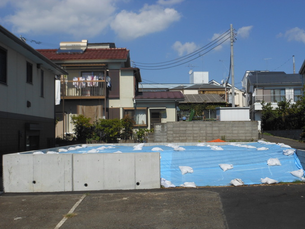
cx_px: 152
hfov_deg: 47.9
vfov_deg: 36.8
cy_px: 114
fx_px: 344
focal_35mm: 39
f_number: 4.3
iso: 80
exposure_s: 1/1000
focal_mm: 6.9
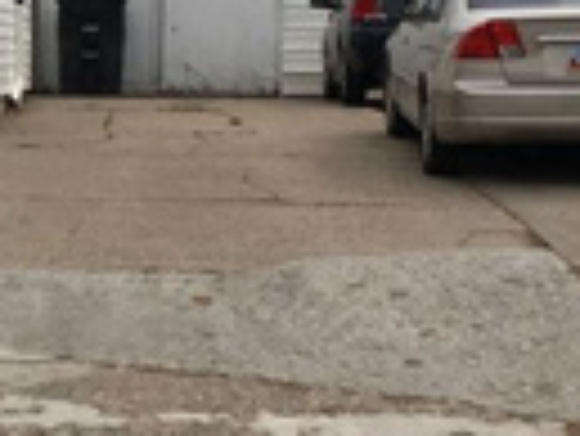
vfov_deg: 10.3
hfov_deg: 13.2
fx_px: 2415
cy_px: 99
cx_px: -189
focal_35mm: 144
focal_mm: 4.15
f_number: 2.2
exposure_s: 1/1972
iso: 25
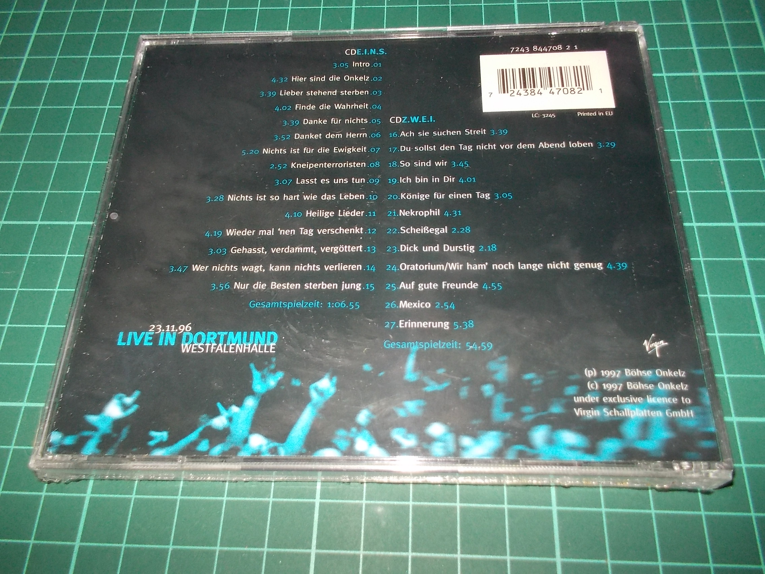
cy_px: 287
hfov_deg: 61.7
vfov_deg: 48.2
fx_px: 641
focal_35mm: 29
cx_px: 382
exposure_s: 1/30
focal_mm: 4.1
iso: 200
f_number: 3.3
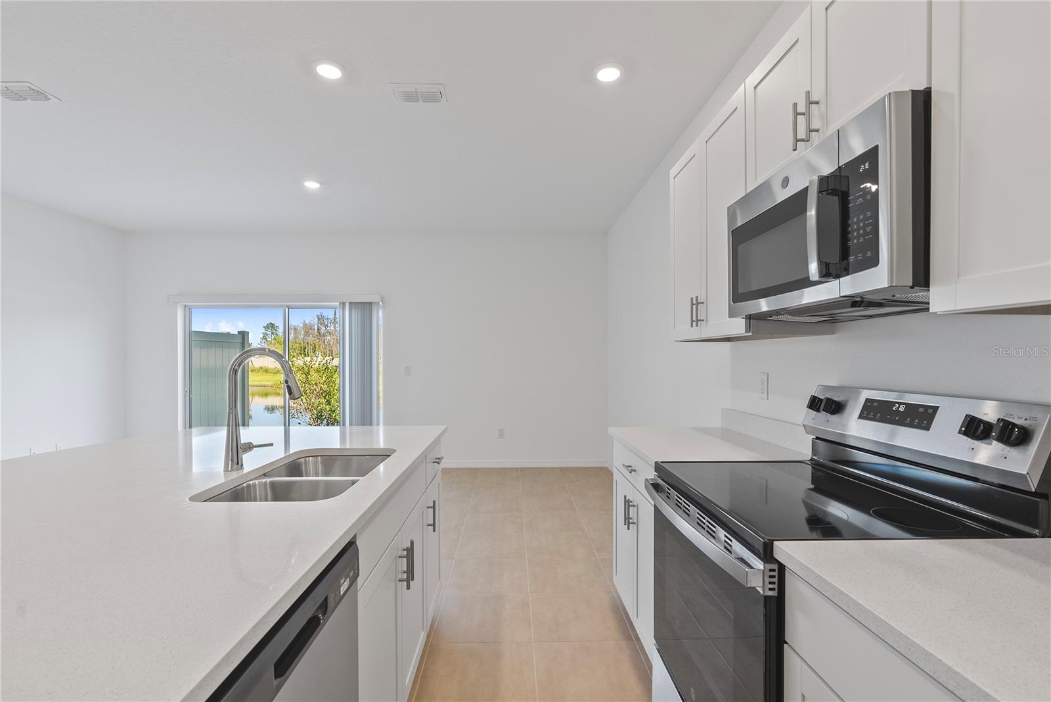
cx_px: 526
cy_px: 351
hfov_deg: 96.7
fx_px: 467
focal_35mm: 16
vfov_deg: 73.8
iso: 400
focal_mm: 16
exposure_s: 1/10
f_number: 8
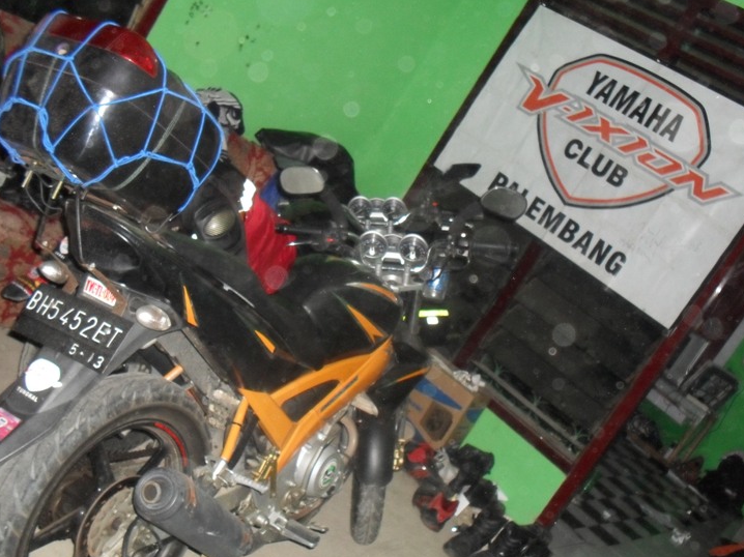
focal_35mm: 39
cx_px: 394
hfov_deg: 47.9
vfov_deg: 36.8
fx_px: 838
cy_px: 293
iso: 240
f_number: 3.2
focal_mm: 6.3
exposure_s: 1/45
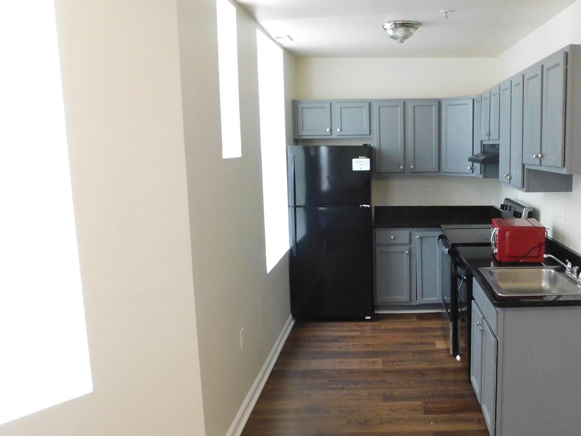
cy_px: 223
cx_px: 394
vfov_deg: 44.2
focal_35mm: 32
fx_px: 537
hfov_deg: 55.5
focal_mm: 4
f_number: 3
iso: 400
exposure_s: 1/20
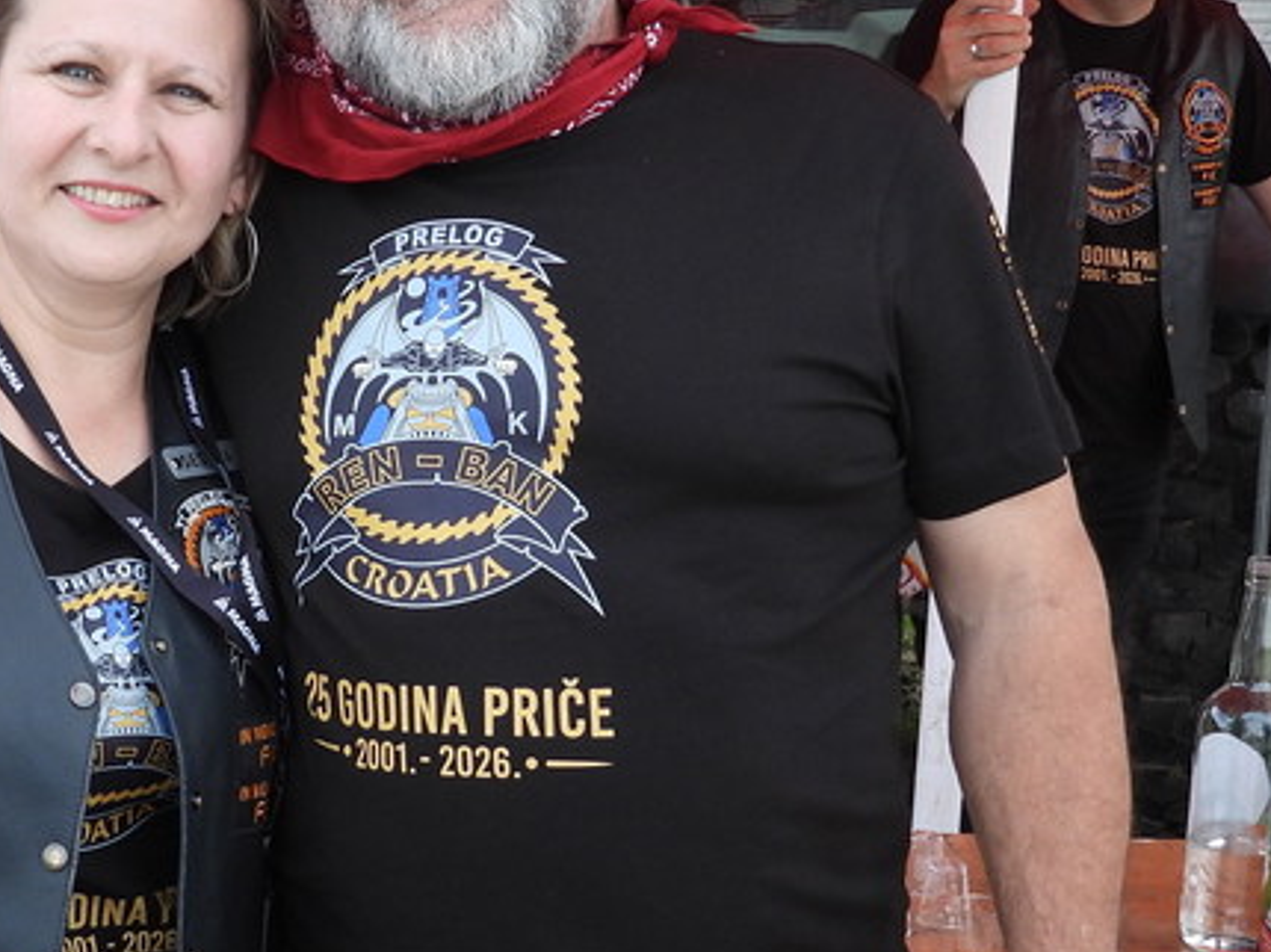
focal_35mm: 67
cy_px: 571
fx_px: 2459
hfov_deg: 28.7
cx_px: 369
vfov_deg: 21.9
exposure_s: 1/400
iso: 100
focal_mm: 4.3
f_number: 2.8
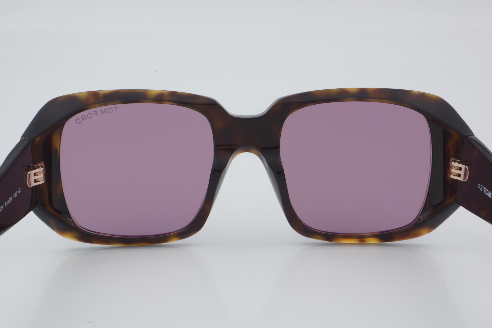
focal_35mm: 75
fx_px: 1025
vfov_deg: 18.2
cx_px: 246
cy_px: 164
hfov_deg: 27.0
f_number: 32
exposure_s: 1/3
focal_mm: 50
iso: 100
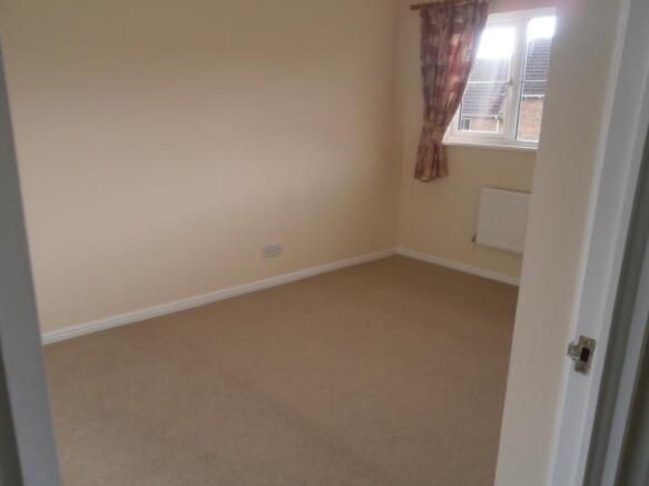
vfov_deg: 53.0
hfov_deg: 67.3
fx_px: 487
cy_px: 243
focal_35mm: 26
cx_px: 324
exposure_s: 1/40
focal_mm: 4.7
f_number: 2.8
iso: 80
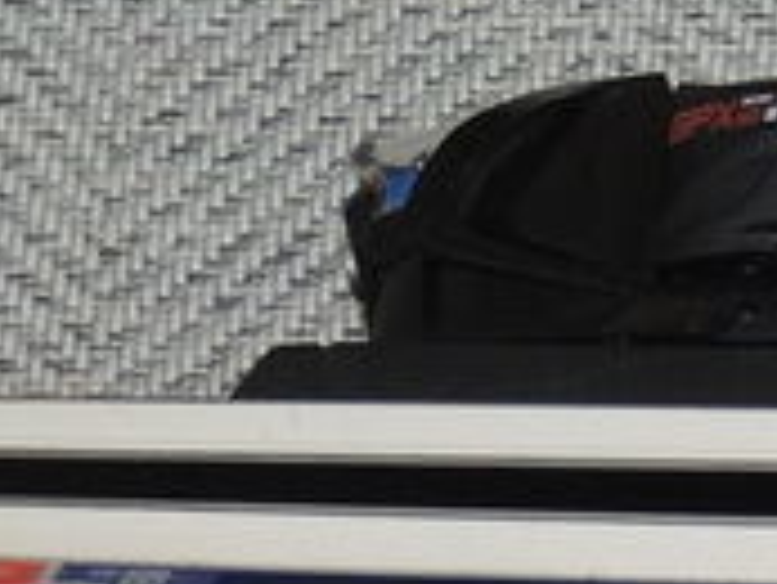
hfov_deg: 7.3
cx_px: 1464
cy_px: 1060
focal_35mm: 263
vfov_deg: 5.6
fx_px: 5907
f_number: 2.2
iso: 400
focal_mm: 8.2
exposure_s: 1/25
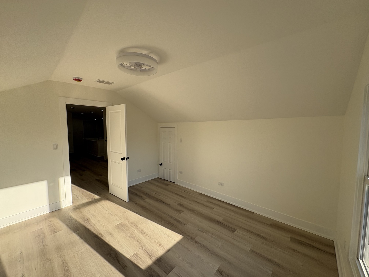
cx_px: 184
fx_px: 149
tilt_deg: -3.1
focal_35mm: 14
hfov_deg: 102.1
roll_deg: +0.6
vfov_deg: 85.7
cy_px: 138
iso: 40
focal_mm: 2.22
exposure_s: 1/456
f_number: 2.2
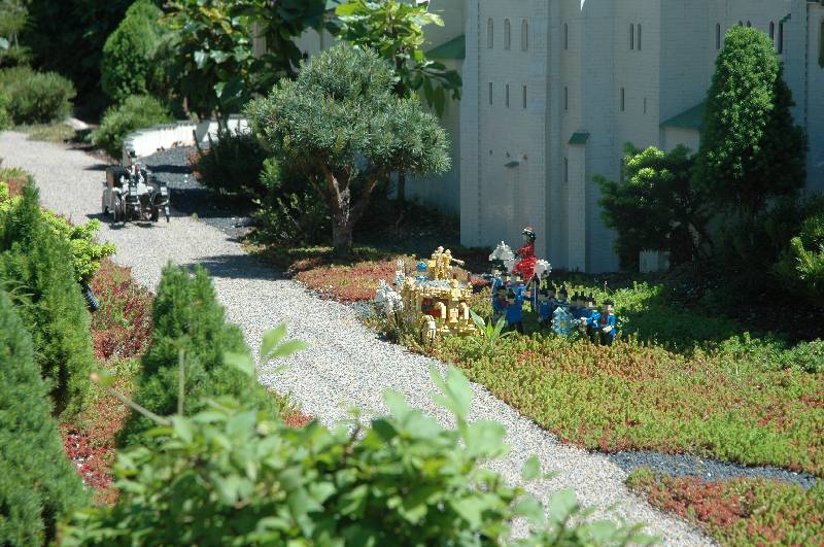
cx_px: 412
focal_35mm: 105
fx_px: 2400
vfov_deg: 13.0
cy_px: 274
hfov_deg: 19.5
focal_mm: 70
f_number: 8
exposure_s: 1/250
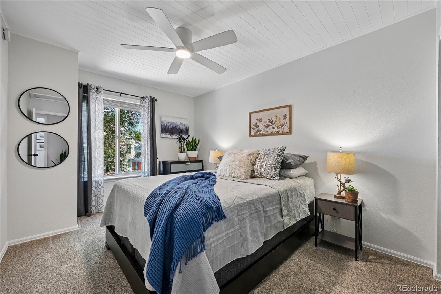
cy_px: 147
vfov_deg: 81.2
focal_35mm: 14
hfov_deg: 104.3
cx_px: 220
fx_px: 171
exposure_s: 1/10
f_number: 10
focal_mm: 14
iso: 400
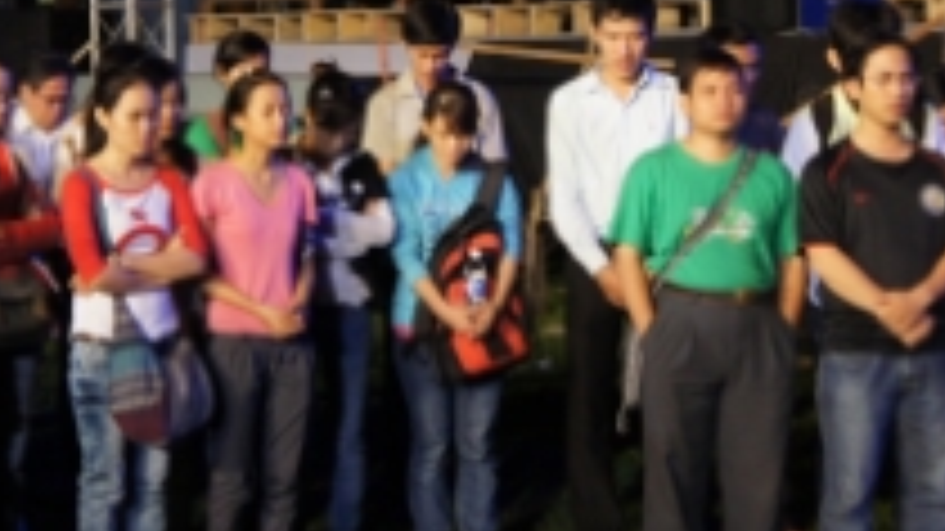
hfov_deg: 18.8
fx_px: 2856
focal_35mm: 114
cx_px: 369
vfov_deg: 10.6
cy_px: 148
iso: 1600
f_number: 4.5
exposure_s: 1/60
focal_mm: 34
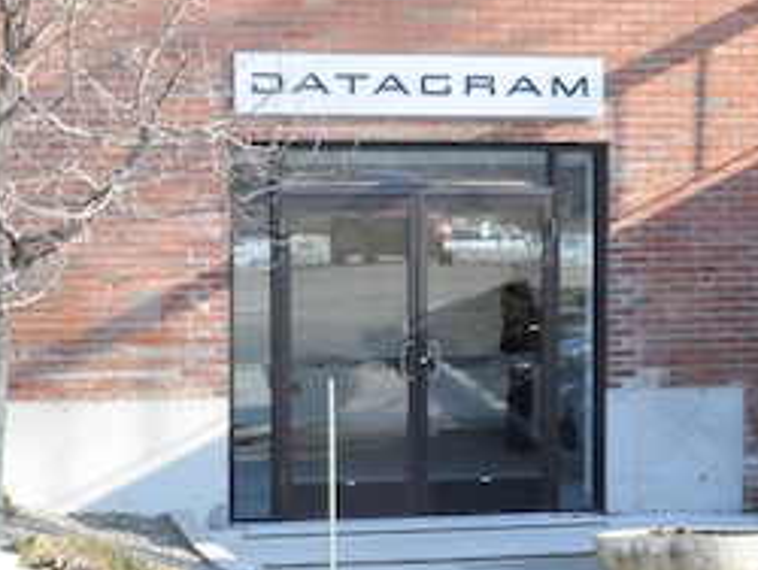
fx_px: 2082
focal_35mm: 95
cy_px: 318
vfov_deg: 15.6
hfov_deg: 20.6
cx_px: 424
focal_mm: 22
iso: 1600
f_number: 9
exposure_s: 1/320
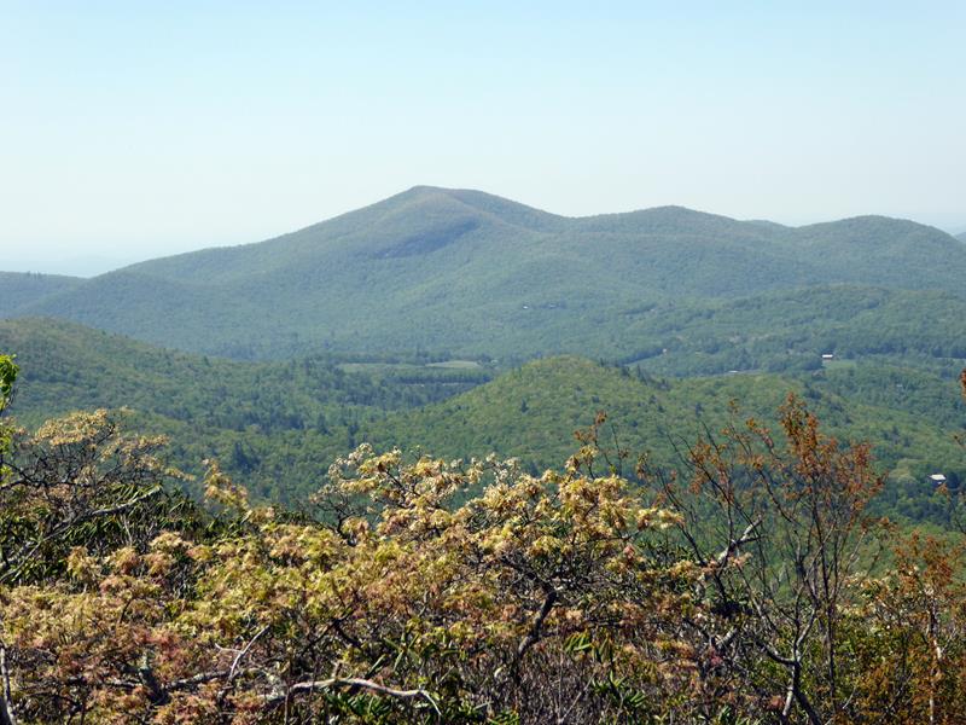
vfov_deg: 15.1
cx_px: 483
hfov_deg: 20.0
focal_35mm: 98
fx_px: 2735
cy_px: 362
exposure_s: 1/500
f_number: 4.9
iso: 100
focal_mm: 16.1
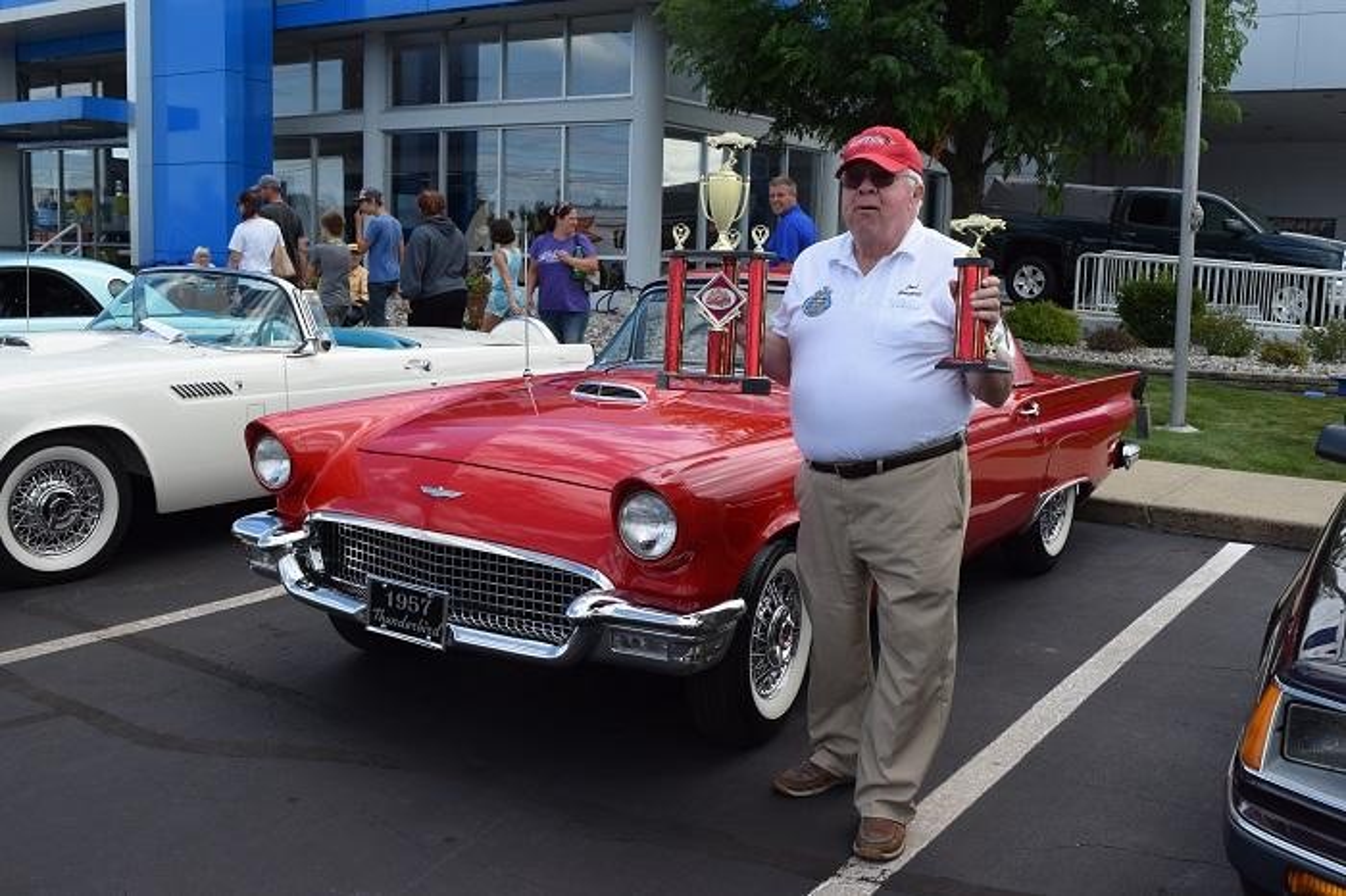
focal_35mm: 36
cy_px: 448
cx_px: 673
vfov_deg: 36.8
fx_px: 1345
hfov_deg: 53.2
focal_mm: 24
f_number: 9
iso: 200
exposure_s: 1/320
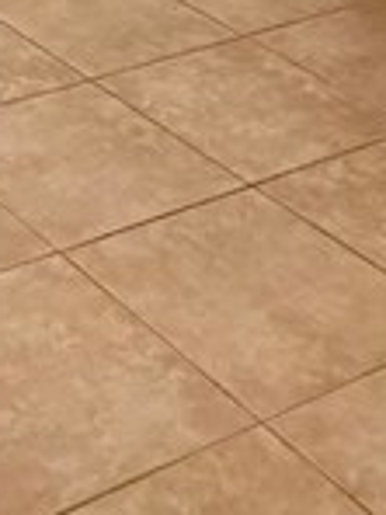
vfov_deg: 15.9
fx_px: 1442
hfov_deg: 14.2
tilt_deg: -4.1
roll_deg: -0.6
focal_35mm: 97
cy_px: -512
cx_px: -212
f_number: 2.2
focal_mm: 2.22
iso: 250
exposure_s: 1/60
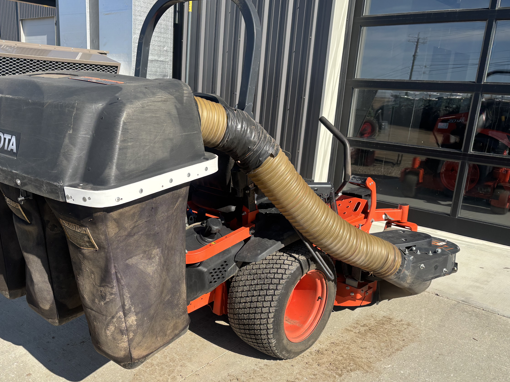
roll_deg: -3.0
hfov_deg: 55.0
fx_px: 486
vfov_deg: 42.9
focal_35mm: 33
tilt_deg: -16.7
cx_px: 208
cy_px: 213
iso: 50
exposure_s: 1/2710
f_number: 1.6
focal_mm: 5.96
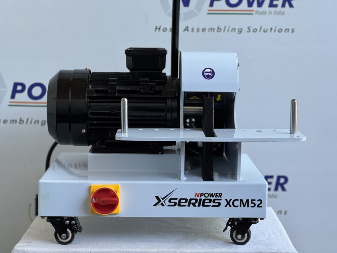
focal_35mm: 77
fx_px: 750
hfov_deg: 25.3
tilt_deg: -6.6
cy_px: 126
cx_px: 168
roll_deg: +0.0
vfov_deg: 19.1
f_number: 2.8
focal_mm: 9
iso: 100
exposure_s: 1/99
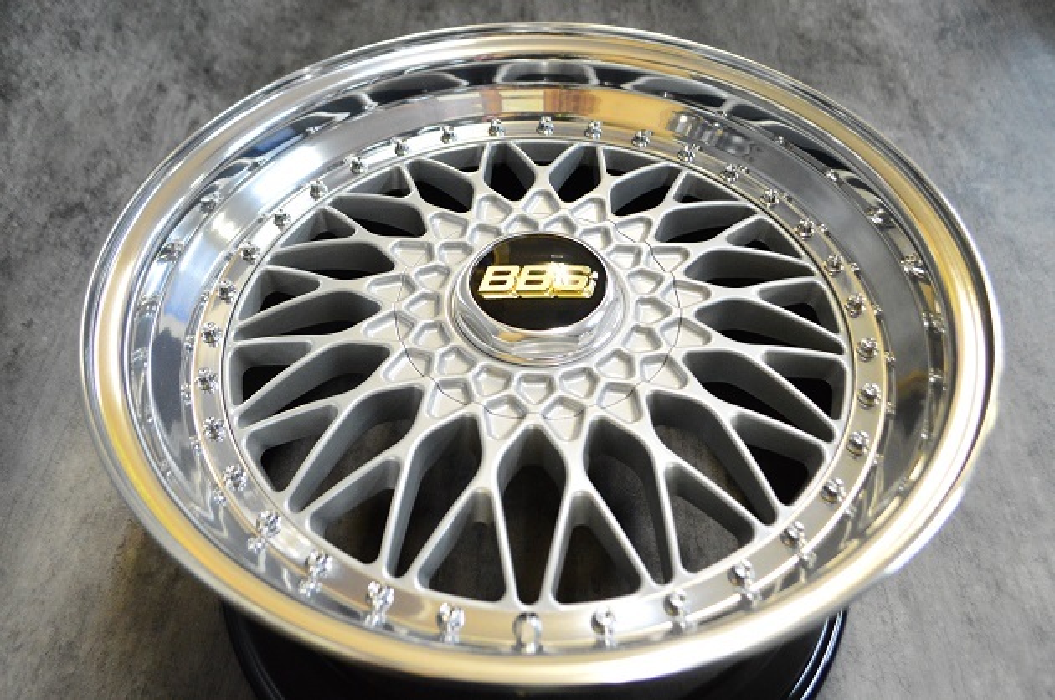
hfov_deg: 62.0
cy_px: 350
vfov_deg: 43.5
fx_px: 878
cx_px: 528
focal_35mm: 30
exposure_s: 1/80
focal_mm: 20
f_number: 4.5
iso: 3200
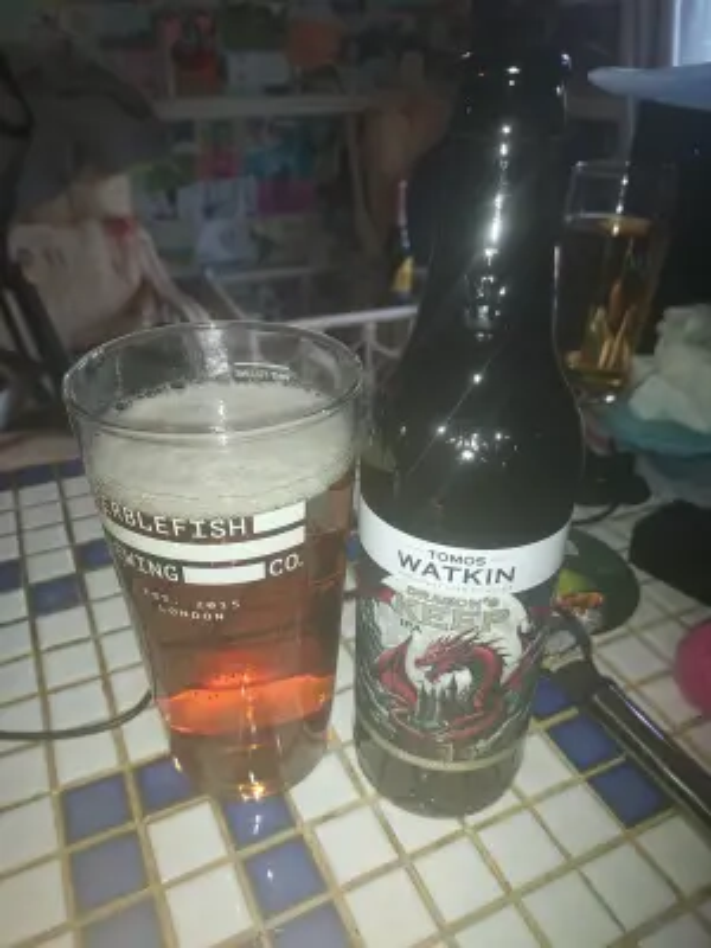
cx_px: 356
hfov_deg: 56.8
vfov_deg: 71.6
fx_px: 657
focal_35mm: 24
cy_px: 474
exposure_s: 1/50
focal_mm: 4.6
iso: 80
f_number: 1.8
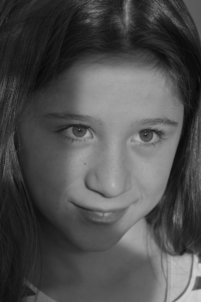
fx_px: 1163
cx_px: 101
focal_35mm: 139
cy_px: 149
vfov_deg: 14.8
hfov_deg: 9.9
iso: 125
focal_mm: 90
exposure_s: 1/100
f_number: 6.3
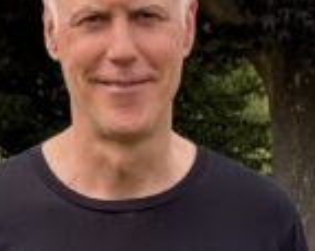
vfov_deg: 6.1
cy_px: 106
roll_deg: +0.8
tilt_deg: +0.6
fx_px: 2346
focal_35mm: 252
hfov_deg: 7.7
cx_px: 185
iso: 64
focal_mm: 6.76
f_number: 1.78
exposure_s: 1/1395
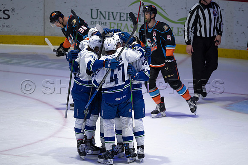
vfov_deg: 2.3
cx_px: 124
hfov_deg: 3.4
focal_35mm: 600
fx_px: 4134
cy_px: 82
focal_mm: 600
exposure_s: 1/640
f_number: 4
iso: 1600
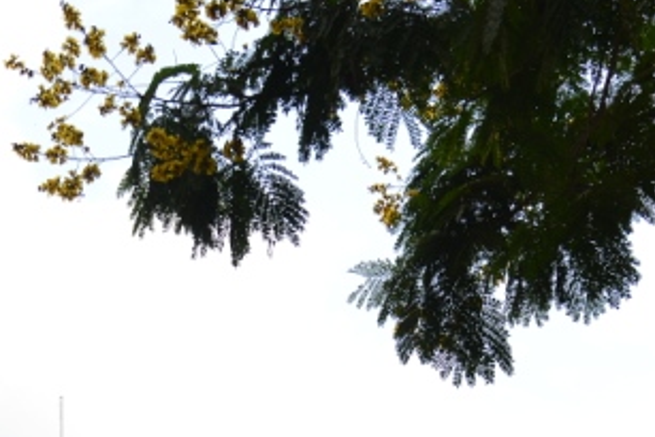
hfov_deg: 24.4
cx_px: 34
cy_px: 583
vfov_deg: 16.1
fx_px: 1456
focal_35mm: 80
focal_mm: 24
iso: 200
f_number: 5.6
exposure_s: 1/250
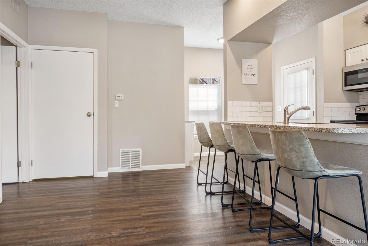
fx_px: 245
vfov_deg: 53.1
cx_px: 184
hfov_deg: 73.7
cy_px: 123
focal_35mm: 24
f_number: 8
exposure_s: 1/15
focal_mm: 16
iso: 400
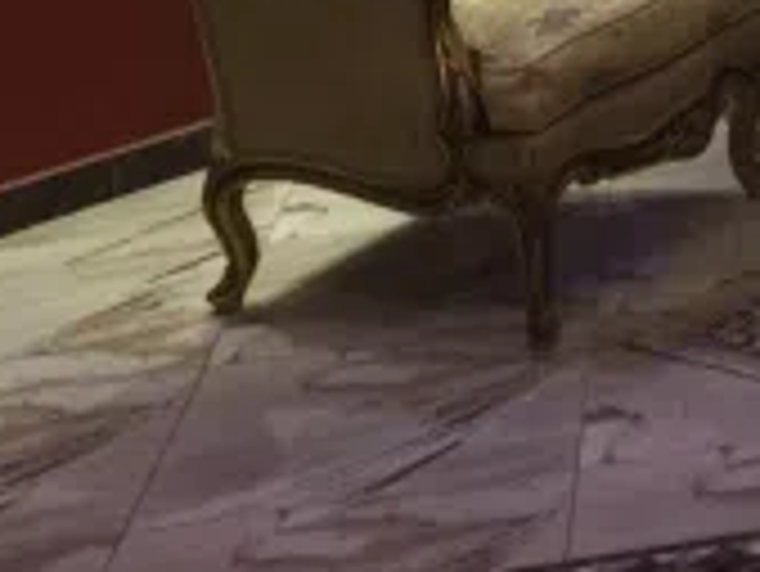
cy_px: -338
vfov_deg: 12.7
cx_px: 1408
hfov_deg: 15.2
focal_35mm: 110
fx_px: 2417
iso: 50
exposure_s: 1/17
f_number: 2.2
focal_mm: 4.15
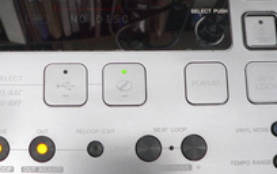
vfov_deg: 18.2
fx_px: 537
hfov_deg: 28.7
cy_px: 31
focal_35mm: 71
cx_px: 81
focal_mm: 6
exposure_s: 1/40
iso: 200
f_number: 2.8
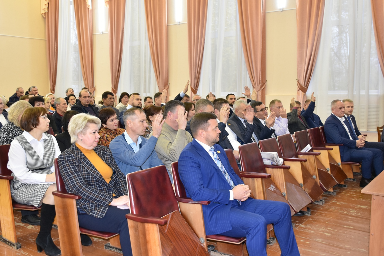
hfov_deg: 53.1
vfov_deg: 36.9
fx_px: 384
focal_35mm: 36
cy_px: 128
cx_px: 192
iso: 800
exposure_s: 1/60
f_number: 5.6
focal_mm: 24
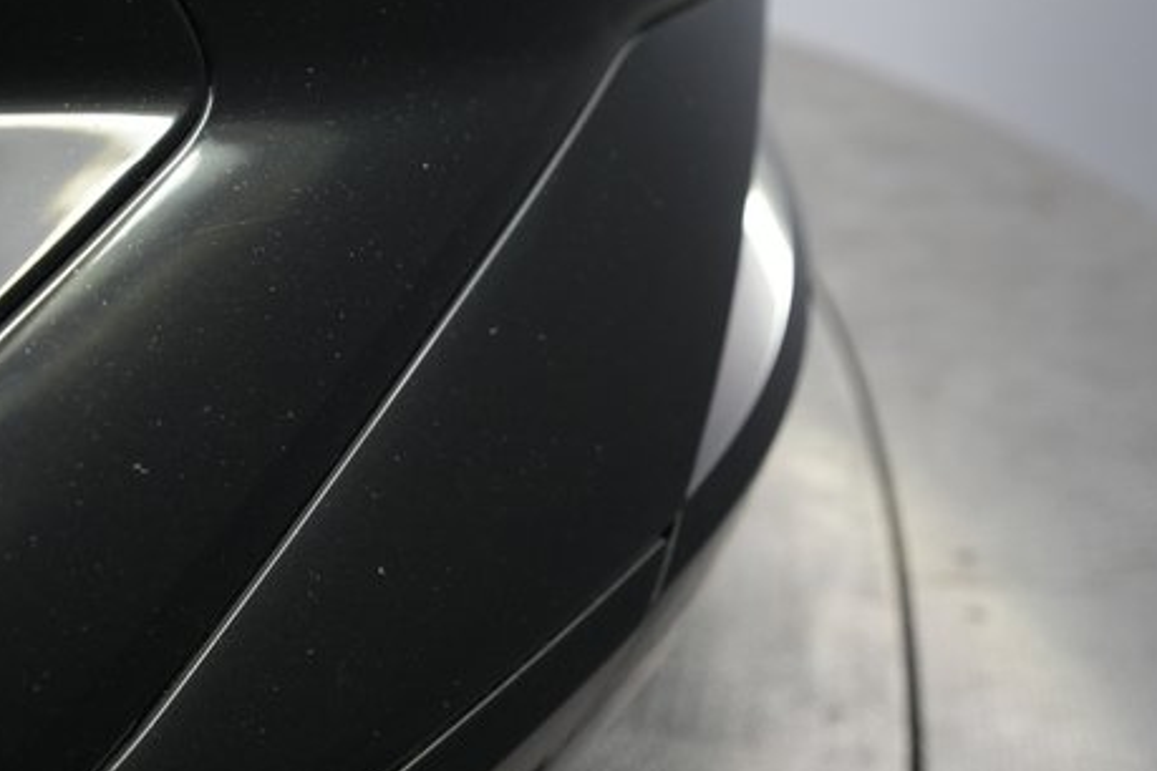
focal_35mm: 39
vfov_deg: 34.2
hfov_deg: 49.4
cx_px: 507
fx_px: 1253
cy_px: 358
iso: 2500
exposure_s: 1/100
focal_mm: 28
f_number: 4.5
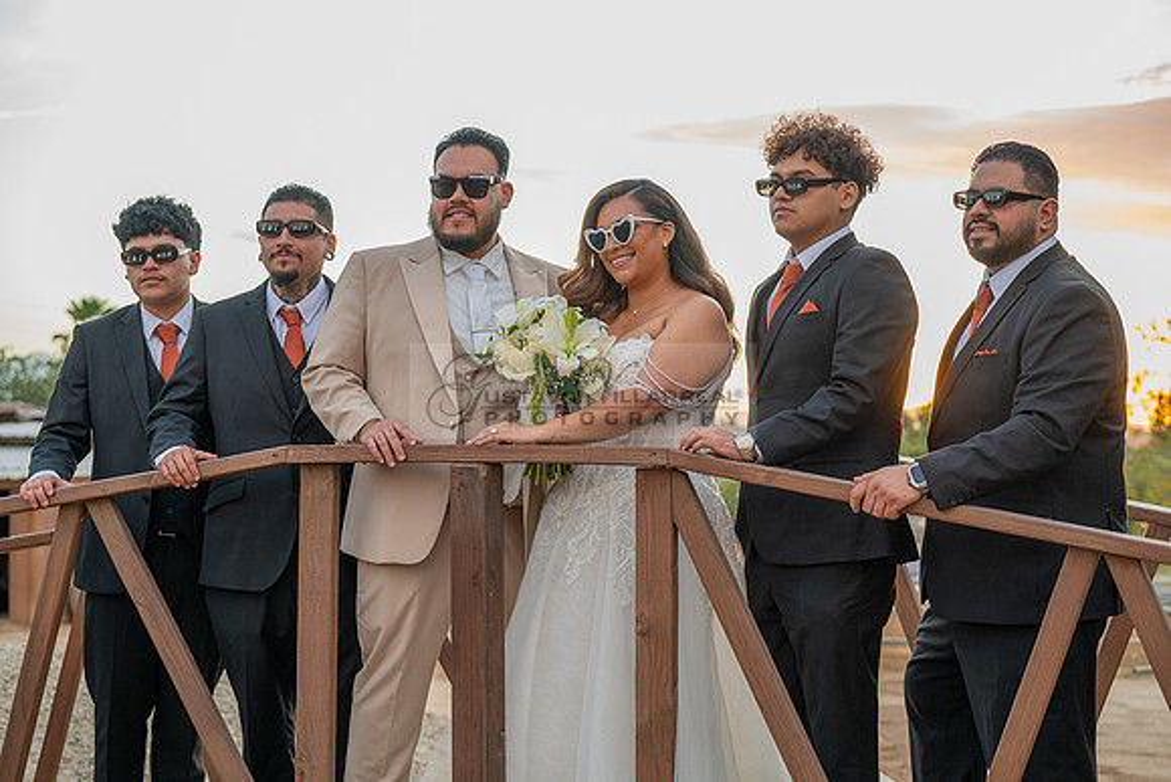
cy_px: 391
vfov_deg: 20.9
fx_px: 2115
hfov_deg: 31.0
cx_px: 586
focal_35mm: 65
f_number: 4
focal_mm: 65
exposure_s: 1/200
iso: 800
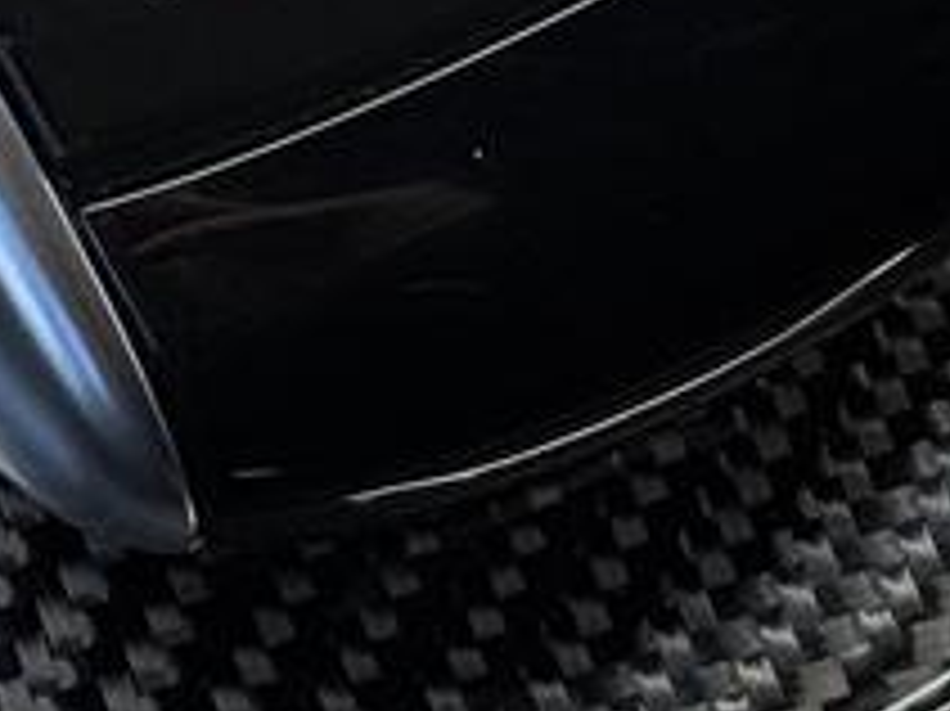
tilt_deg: -68.2
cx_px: 36
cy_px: -778
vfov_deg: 5.0
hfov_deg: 6.8
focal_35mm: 291
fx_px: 7982
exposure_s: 1/995
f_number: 1.78
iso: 100
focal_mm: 6.76
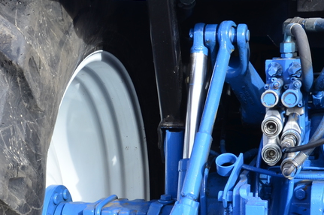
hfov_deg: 21.8
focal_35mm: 93
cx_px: 117
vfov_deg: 14.3
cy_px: 230
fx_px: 840
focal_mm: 21
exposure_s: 1/60
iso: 125
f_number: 10
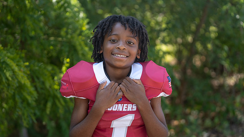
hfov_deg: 25.9
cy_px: 76
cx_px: 120
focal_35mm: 82
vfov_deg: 14.7
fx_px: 531
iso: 100
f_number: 2.8
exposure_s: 1/320
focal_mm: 70
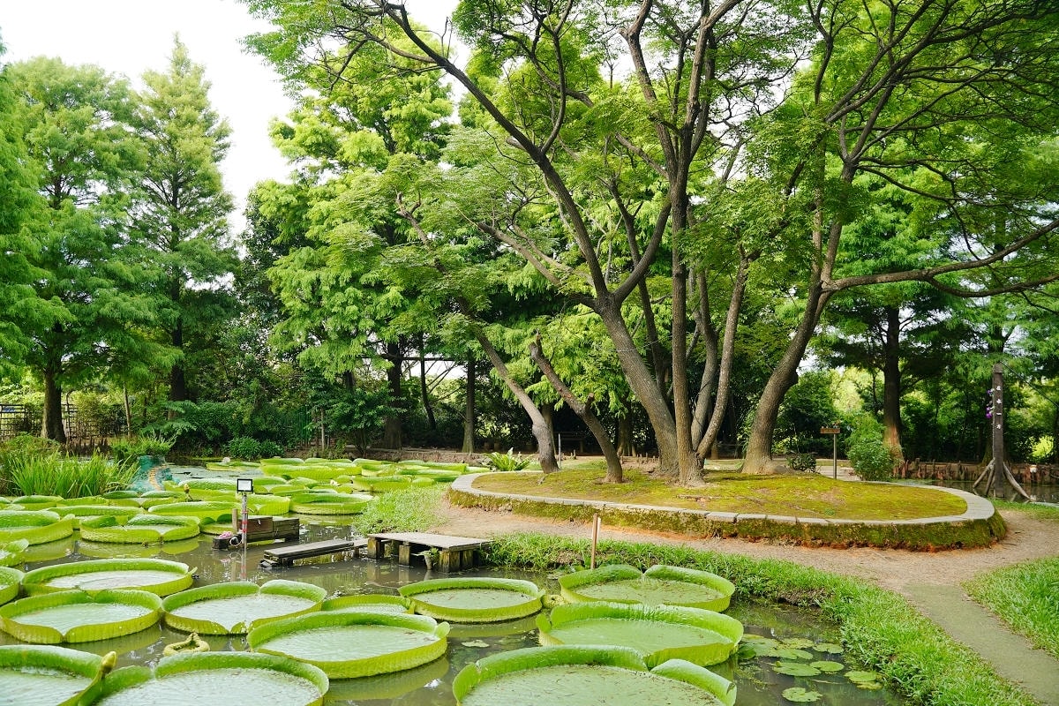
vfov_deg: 46.4
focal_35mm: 28
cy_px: 353
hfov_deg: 65.5
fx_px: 824
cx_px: 530
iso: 125
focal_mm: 28
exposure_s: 1/60
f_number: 4
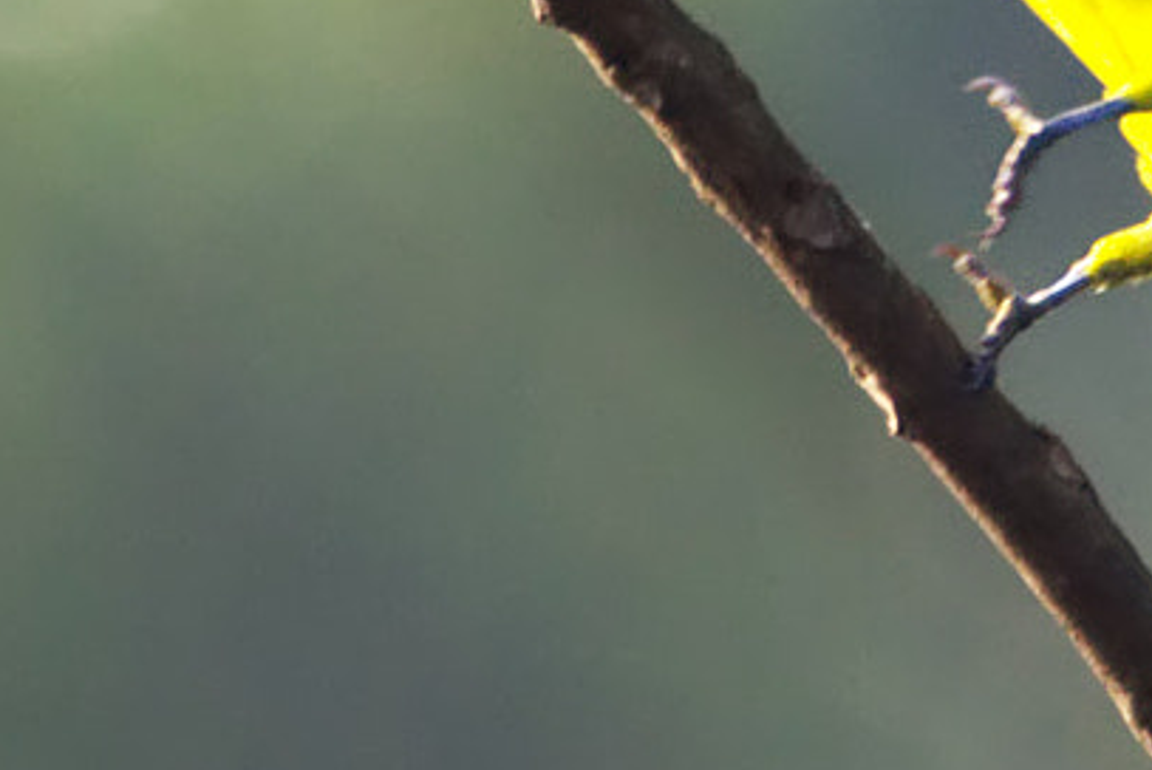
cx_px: 1308
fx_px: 113197
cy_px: -130
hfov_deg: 0.6
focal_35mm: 3535
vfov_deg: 0.4
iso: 1250
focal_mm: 600
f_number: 6.3
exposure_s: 1/1600
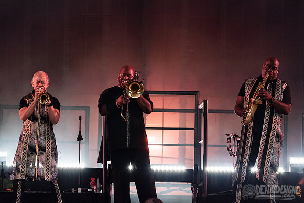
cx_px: 149
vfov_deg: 2.9
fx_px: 4036
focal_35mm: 478
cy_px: 82
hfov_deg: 4.3
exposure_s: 1/500
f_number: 6
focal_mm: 400
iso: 1000
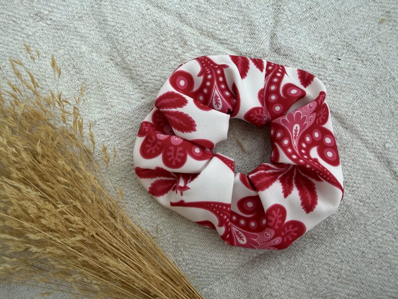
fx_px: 276
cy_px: 150
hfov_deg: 71.6
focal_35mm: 24
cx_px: 199
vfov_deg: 56.8
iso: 160
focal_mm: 2.22
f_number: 2.2
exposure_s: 1/121
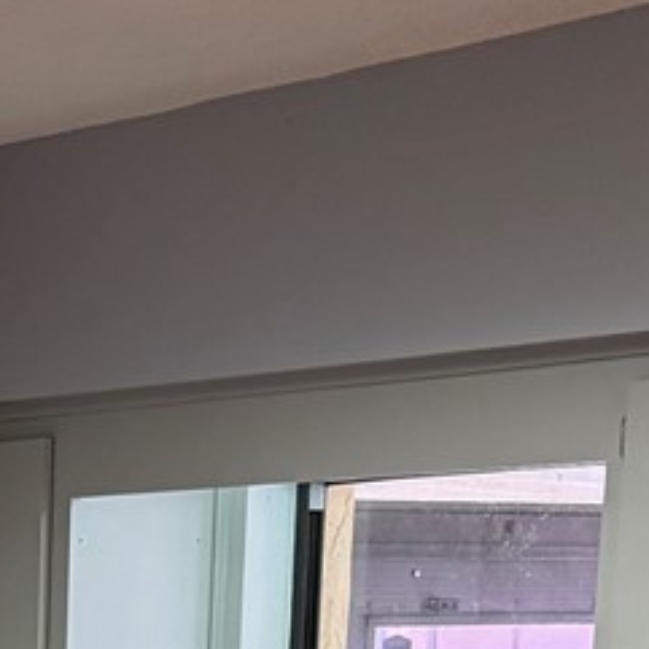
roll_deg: +0.0
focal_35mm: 141
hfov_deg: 11.9
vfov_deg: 10.9
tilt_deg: -15.0
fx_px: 2991
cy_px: 1422
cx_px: -285
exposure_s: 1/120
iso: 200
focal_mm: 6.76
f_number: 1.78
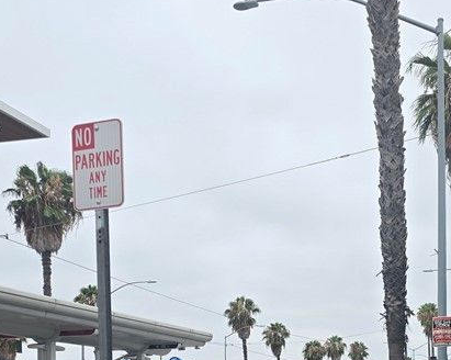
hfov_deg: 33.1
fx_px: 747
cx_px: 328
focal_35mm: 56
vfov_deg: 25.3
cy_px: 389
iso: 12
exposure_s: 1/809
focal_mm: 6.3
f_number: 1.7
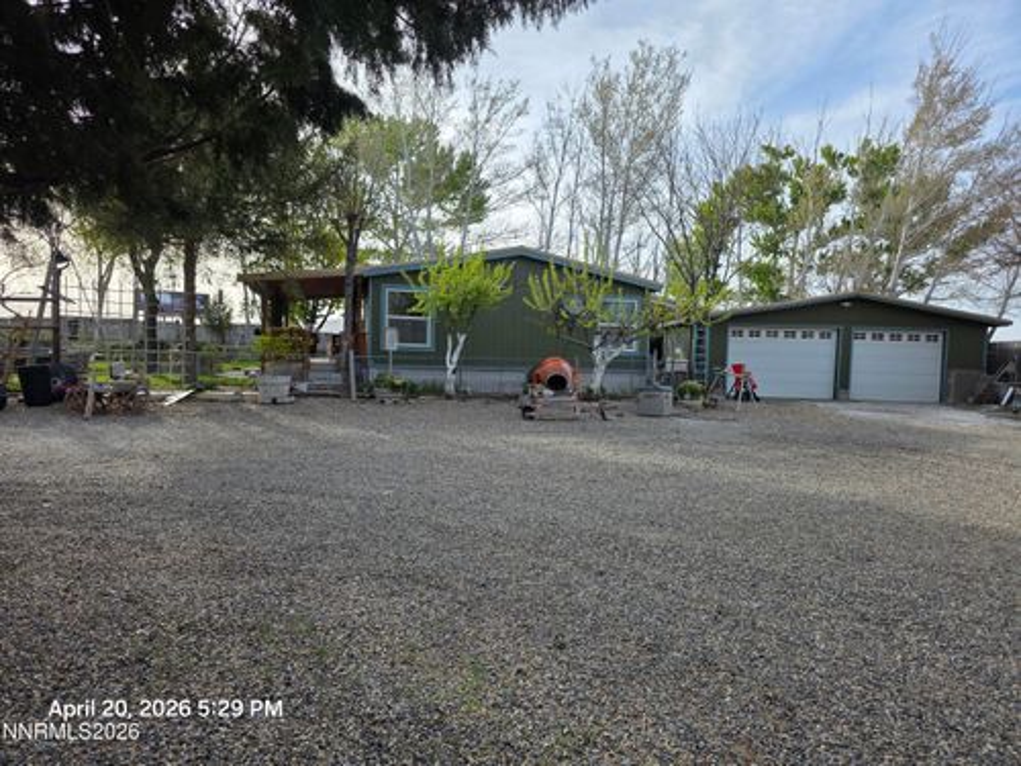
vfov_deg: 58.9
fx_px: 678
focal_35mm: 23
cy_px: 383
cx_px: 510
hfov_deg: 73.9
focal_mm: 6.3
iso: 80
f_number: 1.7
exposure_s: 1/3211
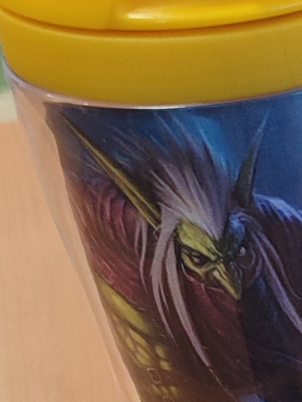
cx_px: 806
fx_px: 1674
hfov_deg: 9.0
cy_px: 755
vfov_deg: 12.4
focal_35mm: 144
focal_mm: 5.95
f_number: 1.89
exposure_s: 1/50
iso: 391
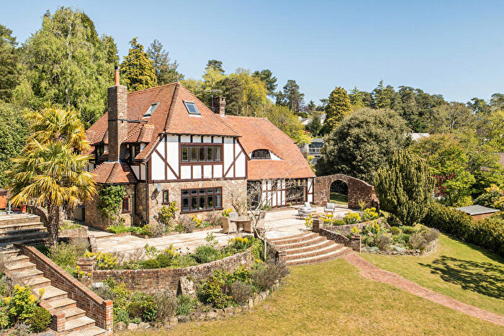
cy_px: 168
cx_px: 252
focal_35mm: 31
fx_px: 434
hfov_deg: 60.3
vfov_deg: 42.3
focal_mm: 21
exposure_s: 1/500
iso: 400
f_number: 8
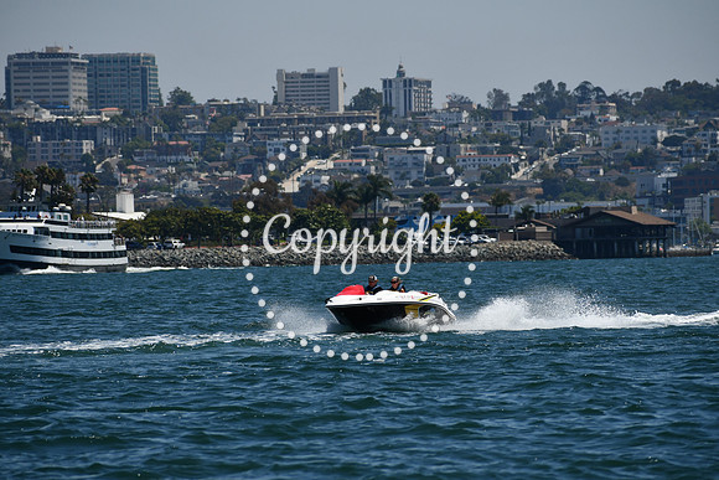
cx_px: 360
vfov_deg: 4.2
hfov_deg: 6.2
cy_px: 240
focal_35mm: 330
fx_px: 6592
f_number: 7.1
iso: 200
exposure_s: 1/1600
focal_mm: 220
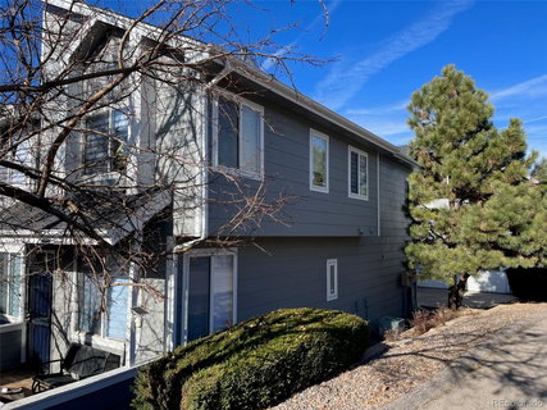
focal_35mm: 26
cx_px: 274
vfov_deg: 53.0
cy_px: 205
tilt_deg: +3.6
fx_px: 411
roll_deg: +0.0
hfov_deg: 67.3
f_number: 1.6
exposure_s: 1/1890
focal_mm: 5.1
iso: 50
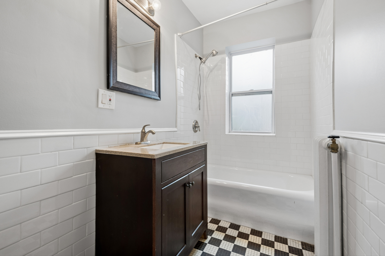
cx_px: 192
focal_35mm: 15
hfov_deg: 100.4
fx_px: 160
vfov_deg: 77.2
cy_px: 128
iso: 400
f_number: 8
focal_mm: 10
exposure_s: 1/20
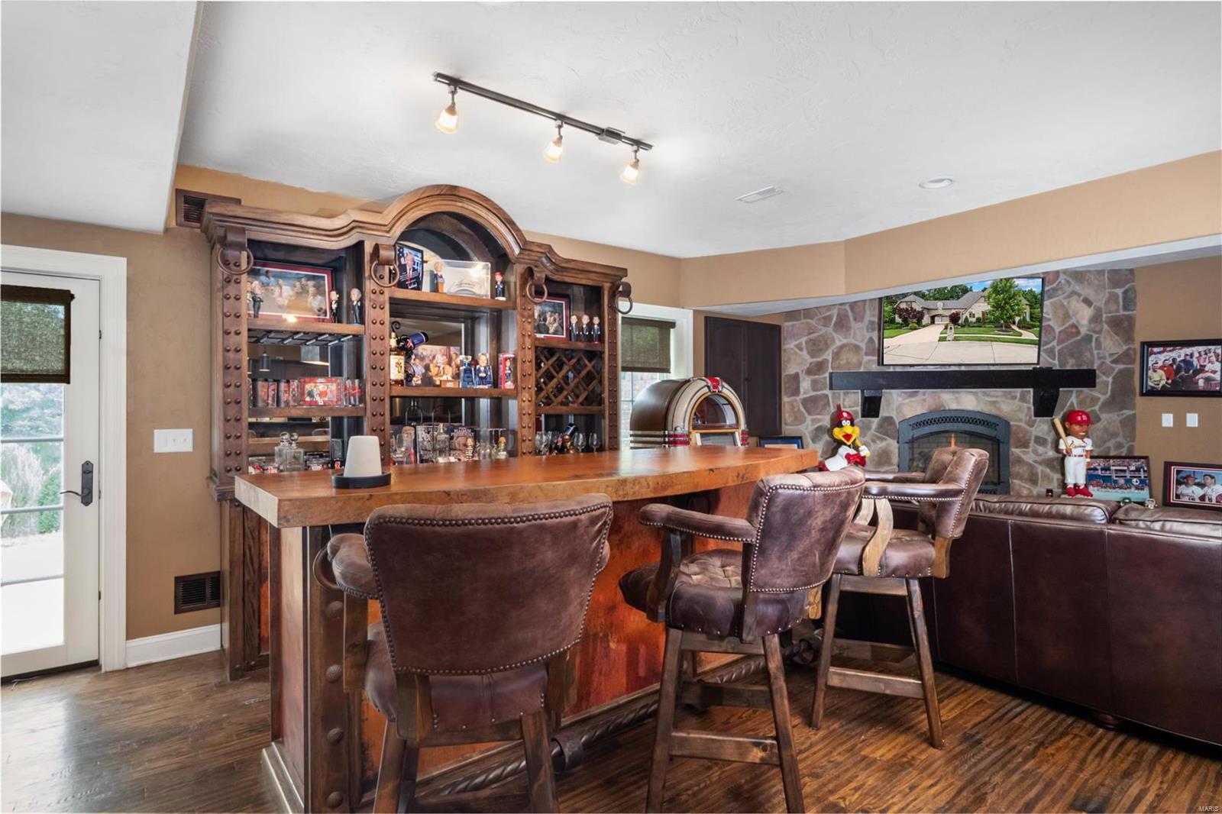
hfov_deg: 90.0
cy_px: 407
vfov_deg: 67.4
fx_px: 611
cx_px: 611
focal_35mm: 18
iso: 1000
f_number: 9
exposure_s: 1/30
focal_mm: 9
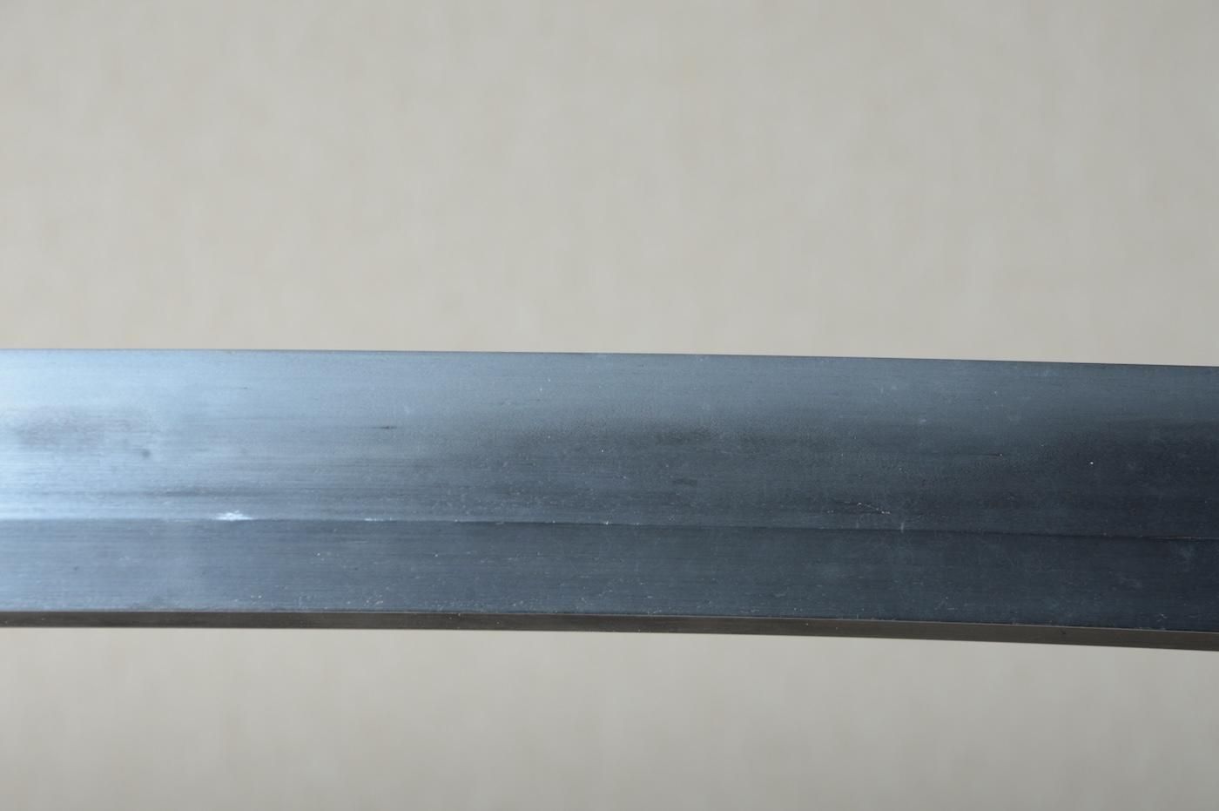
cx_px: 610
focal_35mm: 158
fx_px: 5329
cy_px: 406
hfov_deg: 13.1
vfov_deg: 8.7
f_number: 11
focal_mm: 105
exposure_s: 1/2
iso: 400
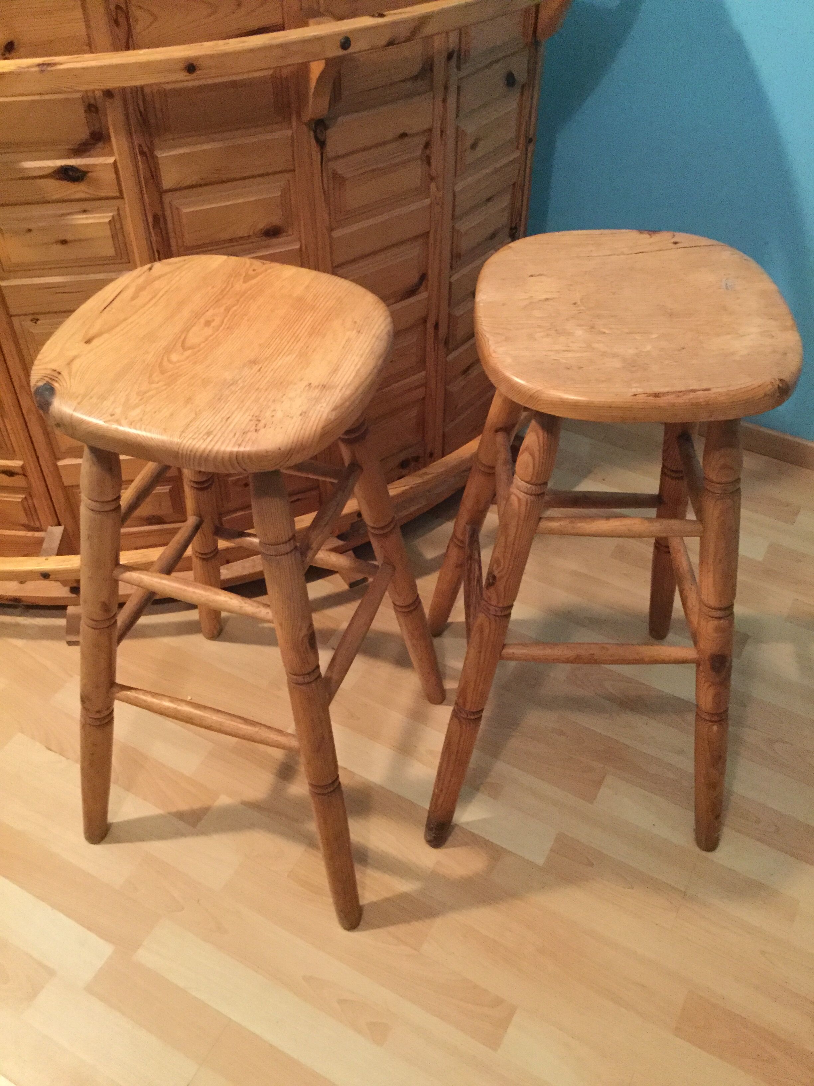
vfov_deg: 58.4
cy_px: 543
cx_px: 407
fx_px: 972
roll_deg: +1.9
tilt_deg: -44.7
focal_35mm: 31
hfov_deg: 45.4
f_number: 2.4
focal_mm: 3.3
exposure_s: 1/17
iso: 320
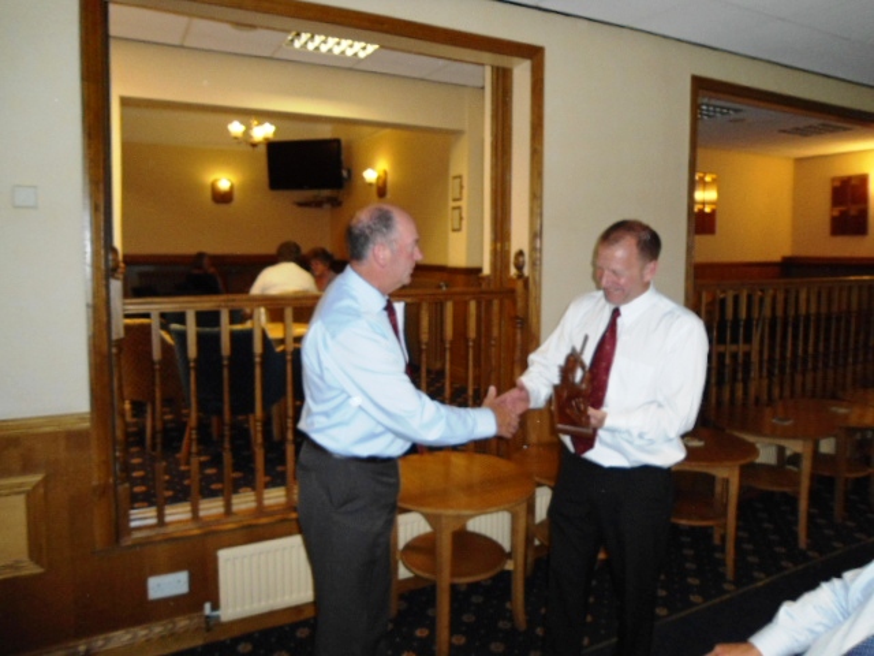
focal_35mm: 26
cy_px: 328
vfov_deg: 53.1
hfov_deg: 67.3
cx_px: 437
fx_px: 656
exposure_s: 1/30
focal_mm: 4.7
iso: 200
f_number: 2.8
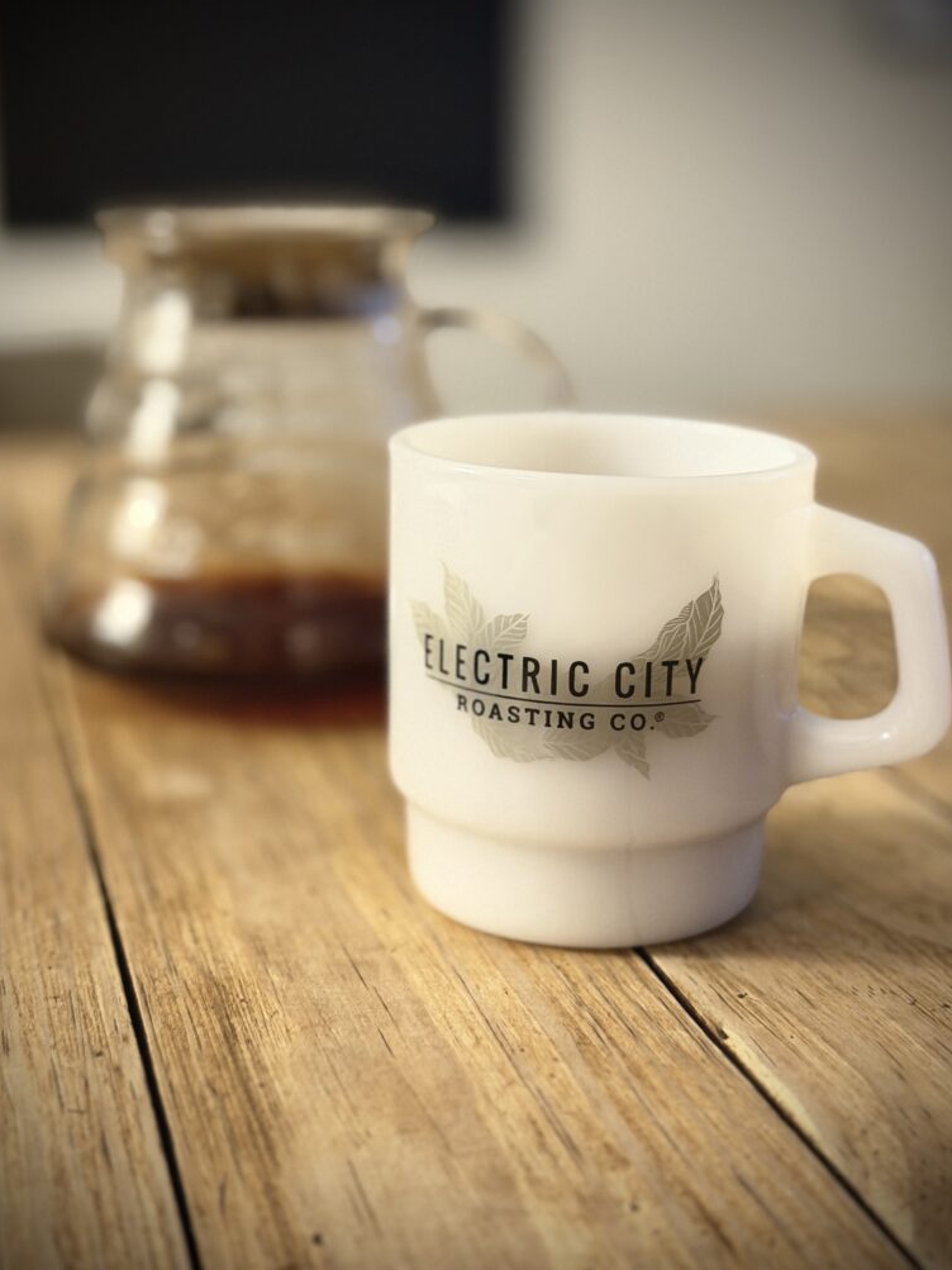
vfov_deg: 38.9
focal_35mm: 49
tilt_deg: -13.5
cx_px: 475
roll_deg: -3.0
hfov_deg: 29.7
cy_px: 641
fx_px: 1797
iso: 800
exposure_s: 1/30
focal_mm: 6.76
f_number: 1.78
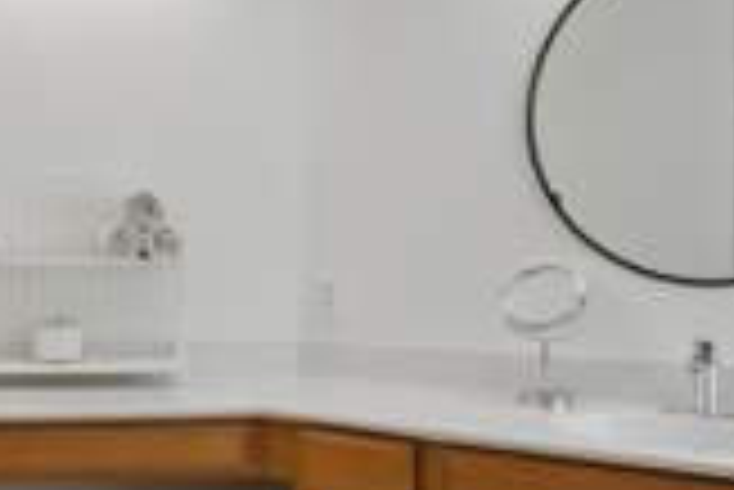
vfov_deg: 28.7
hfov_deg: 40.8
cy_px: 267
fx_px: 959
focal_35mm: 47
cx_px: 189
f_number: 9
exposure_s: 1/200
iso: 400
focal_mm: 16
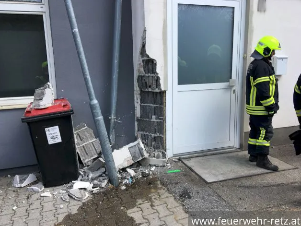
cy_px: 115
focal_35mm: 30
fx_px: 261
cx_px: 148
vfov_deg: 46.8
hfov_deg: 60.0
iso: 25
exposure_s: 1/874
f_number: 2.2
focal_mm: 4.15
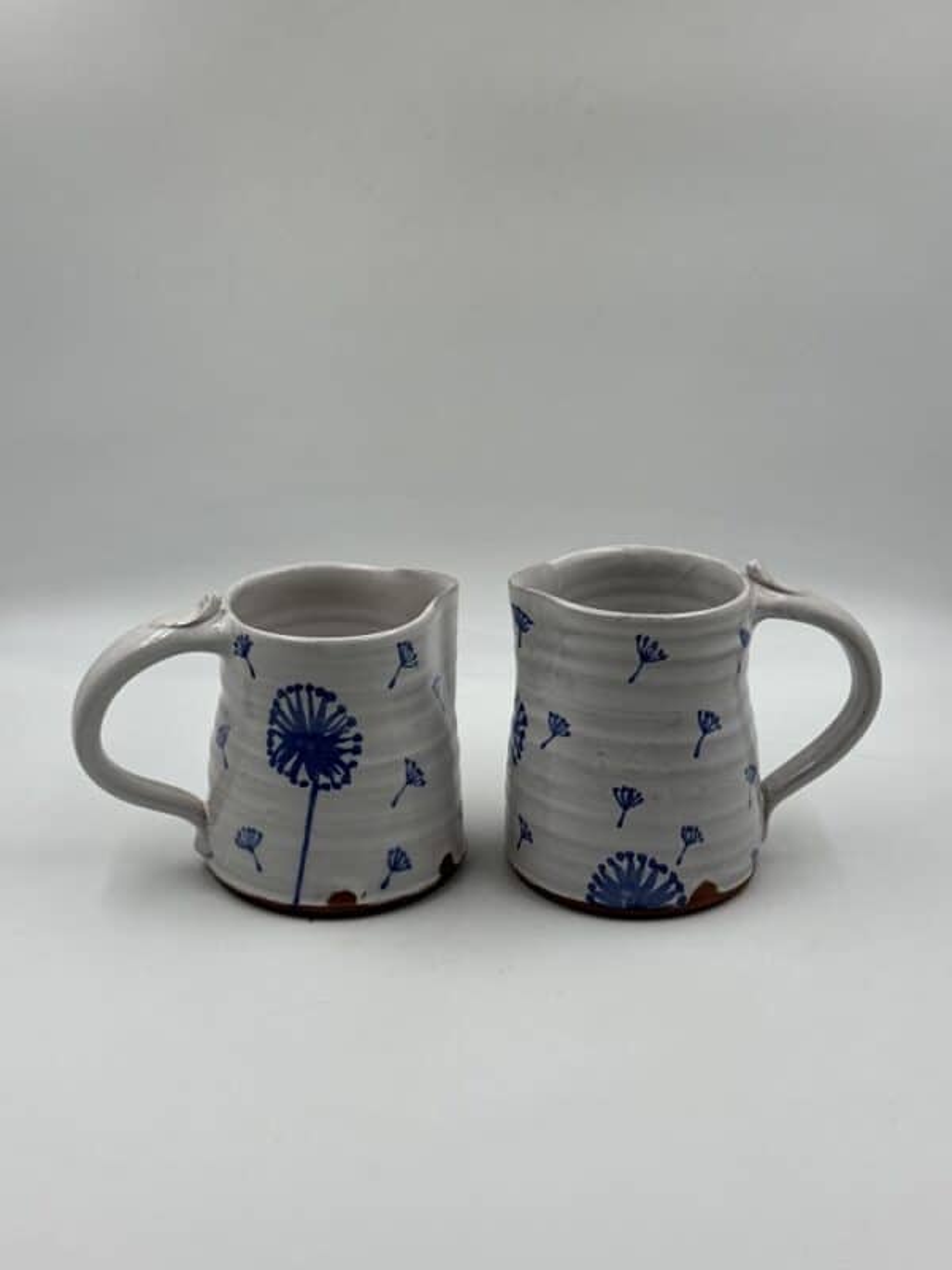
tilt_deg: -21.5
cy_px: 635
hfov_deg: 30.3
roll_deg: -1.4
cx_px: 476
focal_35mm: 48
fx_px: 1760
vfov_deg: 39.7
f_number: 1.78
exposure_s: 1/836
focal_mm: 6.86
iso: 64
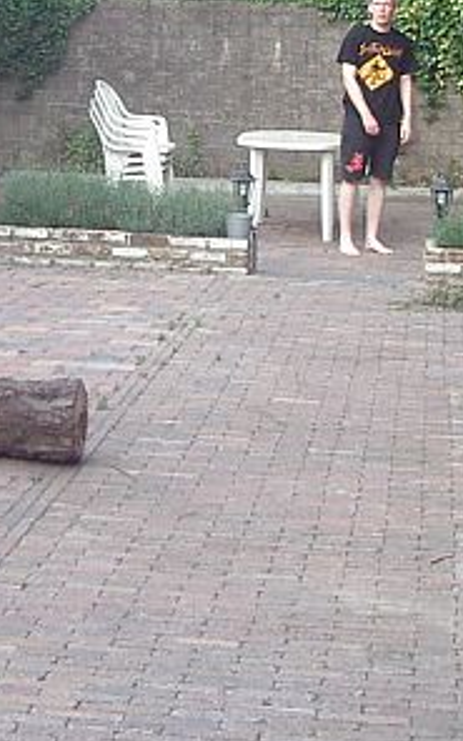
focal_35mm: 87
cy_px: 155
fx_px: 1756
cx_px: 148
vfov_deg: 23.5
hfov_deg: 15.0
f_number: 2.6
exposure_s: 1/80
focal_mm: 5.8
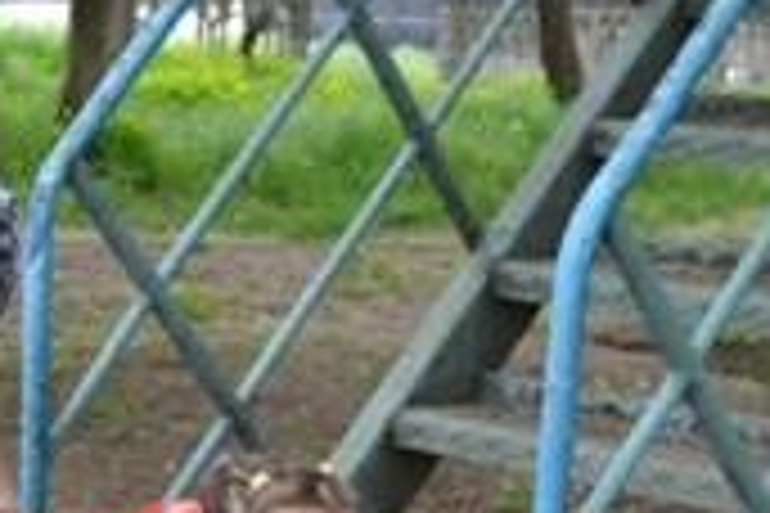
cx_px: -9
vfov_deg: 11.7
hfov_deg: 17.5
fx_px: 2438
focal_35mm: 114
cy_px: 664
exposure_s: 1/60
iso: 400
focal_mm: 26
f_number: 4.2
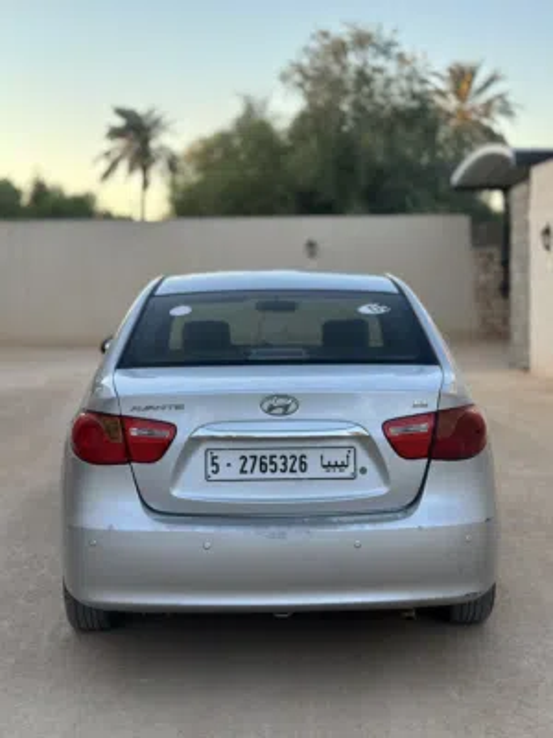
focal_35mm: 48
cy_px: 369
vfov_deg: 39.7
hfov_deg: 30.3
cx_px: 276
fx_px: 1022
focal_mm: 6.86
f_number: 1.78
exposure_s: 1/234
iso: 80
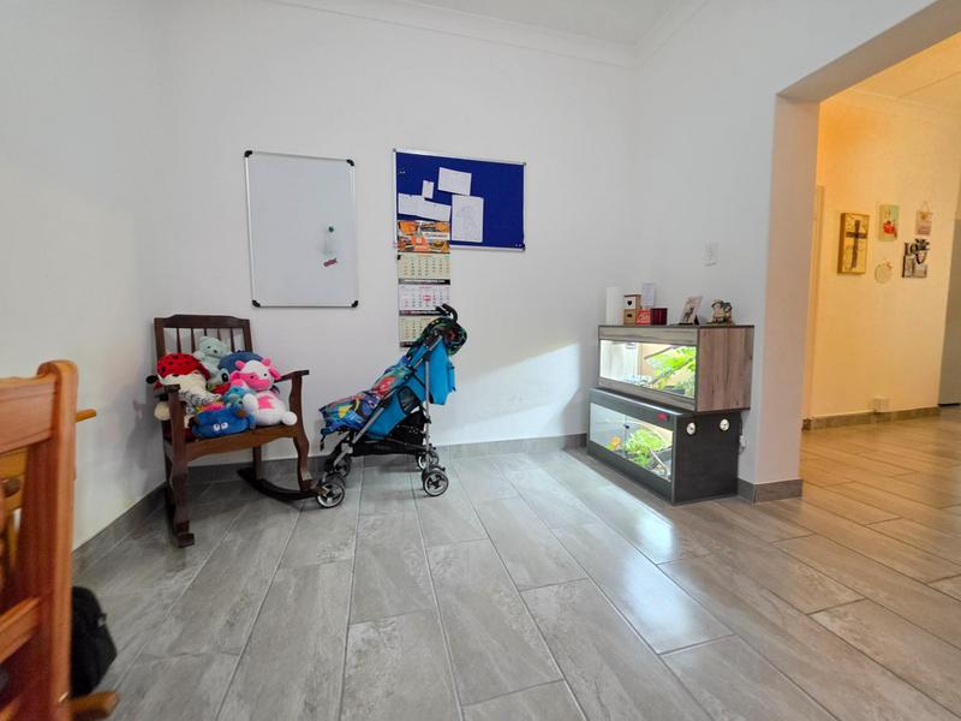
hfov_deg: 106.2
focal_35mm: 13
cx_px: 480
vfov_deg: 89.9
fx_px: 361
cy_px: 360
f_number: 1.9
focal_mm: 2.2
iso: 1000
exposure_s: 1/60
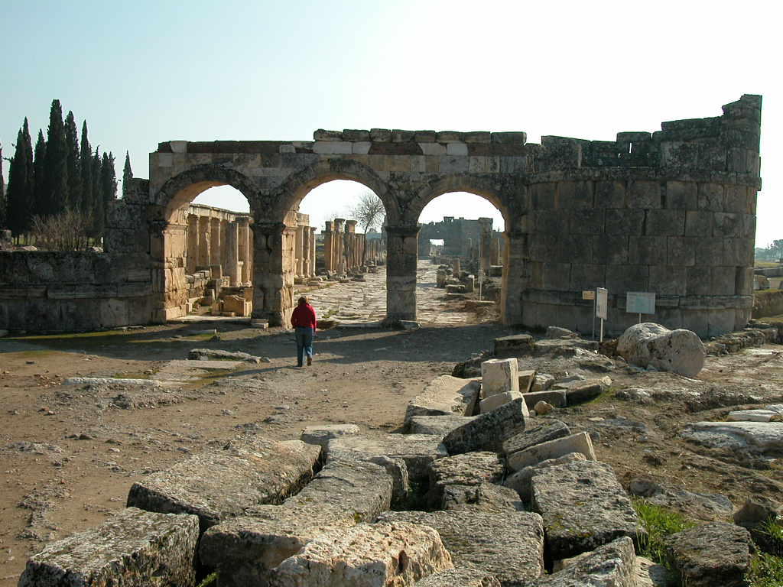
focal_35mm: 38
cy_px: 294
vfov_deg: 37.7
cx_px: 392
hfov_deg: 49.0
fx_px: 860
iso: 100
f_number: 6.2
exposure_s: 1/374
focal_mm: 9.7
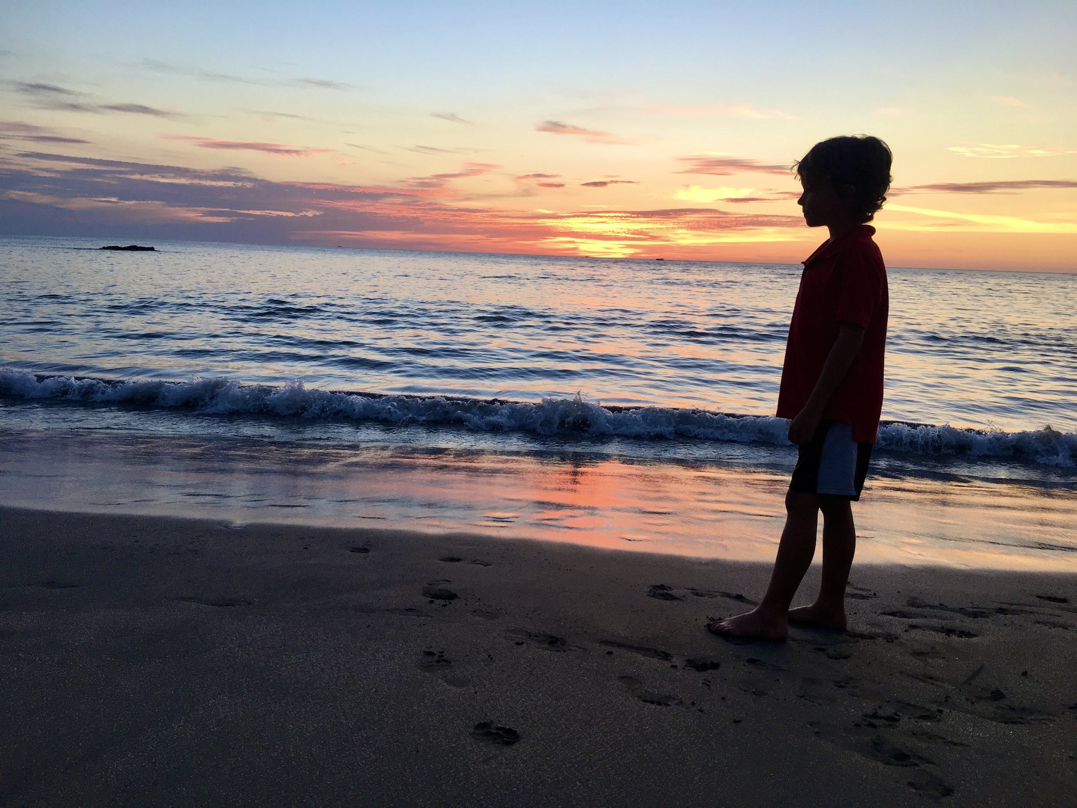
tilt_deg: -9.4
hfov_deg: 61.7
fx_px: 902
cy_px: 404
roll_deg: -2.4
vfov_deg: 48.2
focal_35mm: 29
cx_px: 538
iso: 32
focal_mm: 4.15
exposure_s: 1/120
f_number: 2.2
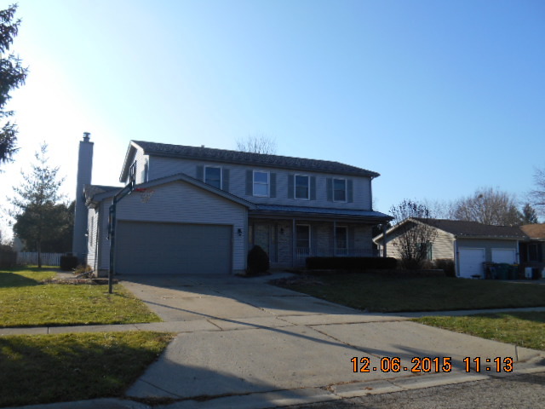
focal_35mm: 31
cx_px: 272
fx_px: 488
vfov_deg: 45.4
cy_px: 204
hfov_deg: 58.4
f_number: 3.6
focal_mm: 5.5
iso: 80
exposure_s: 1/640
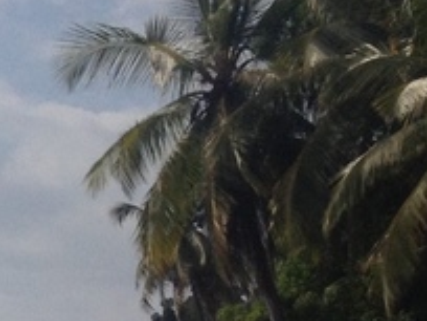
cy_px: 697
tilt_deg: -3.6
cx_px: -502
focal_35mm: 206
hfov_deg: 8.9
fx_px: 2541
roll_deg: -1.5
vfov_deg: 6.9
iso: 50
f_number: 2.4
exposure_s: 1/5525
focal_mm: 4.28
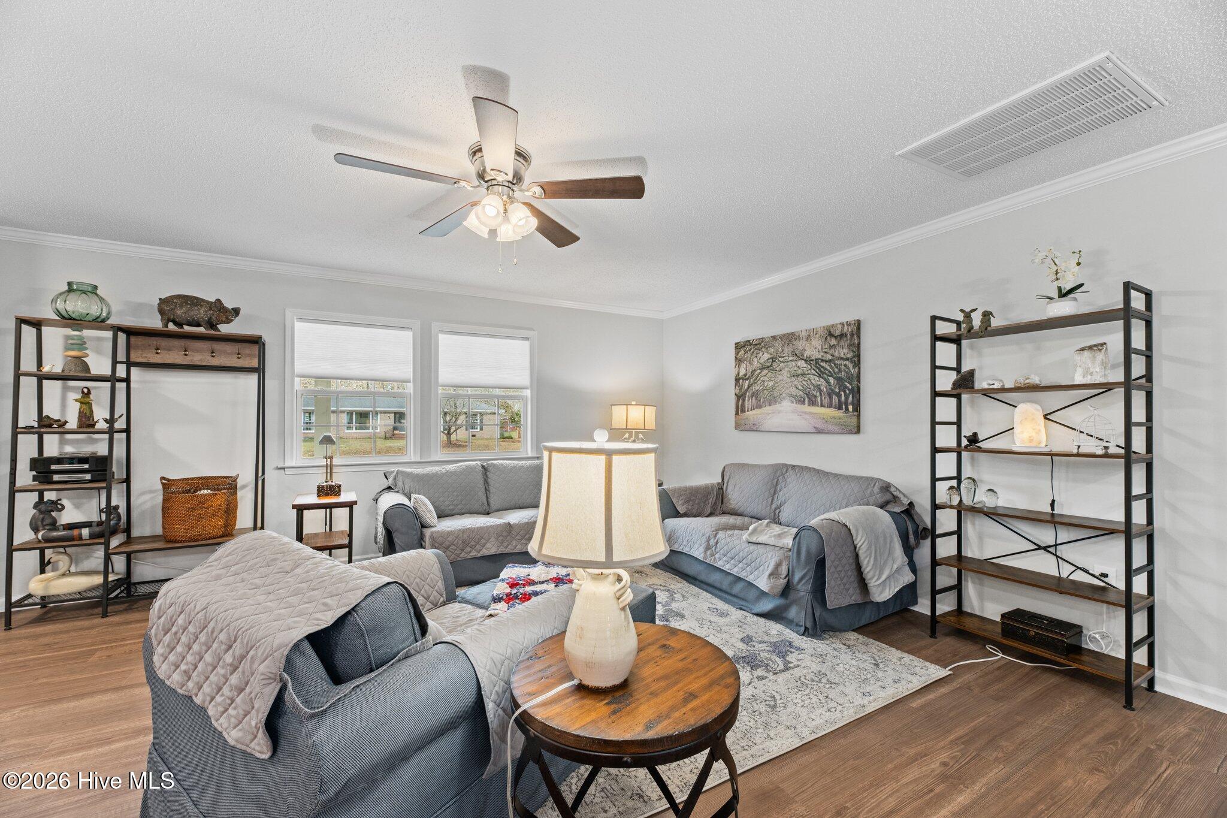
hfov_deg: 104.3
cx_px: 614
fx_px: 477
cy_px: 409
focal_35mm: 14
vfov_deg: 81.2
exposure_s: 1/2.5
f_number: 9
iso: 400
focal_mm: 14
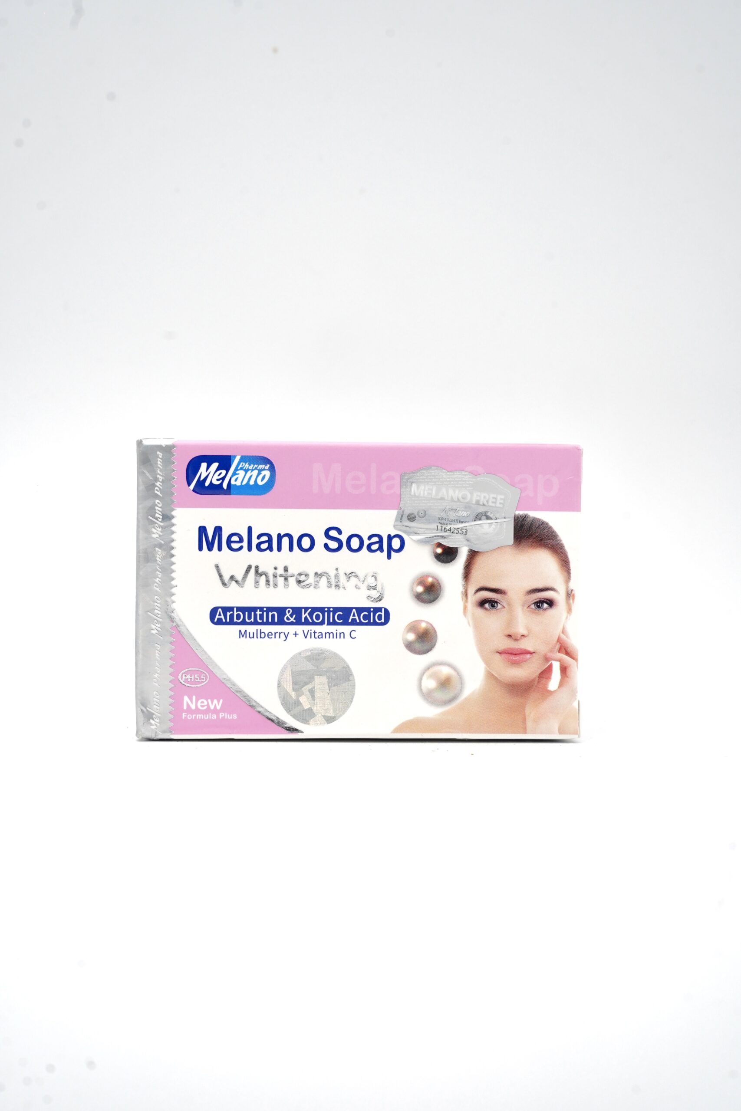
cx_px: 370
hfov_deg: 23.9
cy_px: 556
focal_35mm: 57
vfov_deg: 35.2
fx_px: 1750
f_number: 10
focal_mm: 56.7
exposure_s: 1/200
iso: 1000
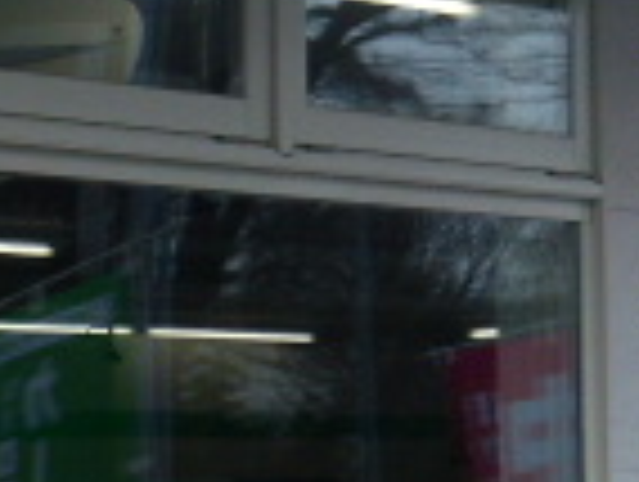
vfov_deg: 6.9
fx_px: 3994
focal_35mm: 216
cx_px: 1134
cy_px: 5
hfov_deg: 8.8
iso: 100
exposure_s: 1/400
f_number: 4
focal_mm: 8.5
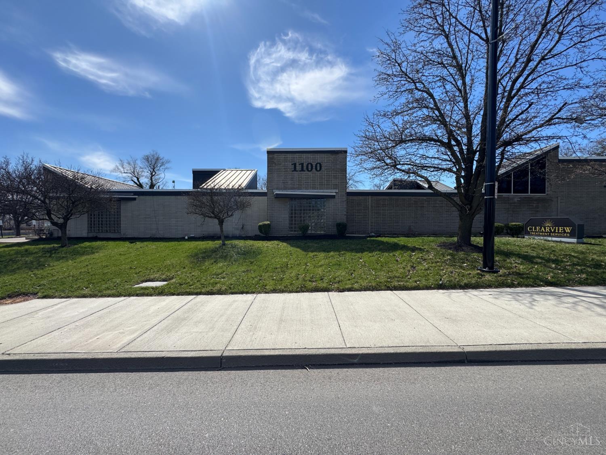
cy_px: 228
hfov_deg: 102.1
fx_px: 245
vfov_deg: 85.7
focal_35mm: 14
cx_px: 303
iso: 50
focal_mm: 2.22
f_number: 2.2
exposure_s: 1/1600
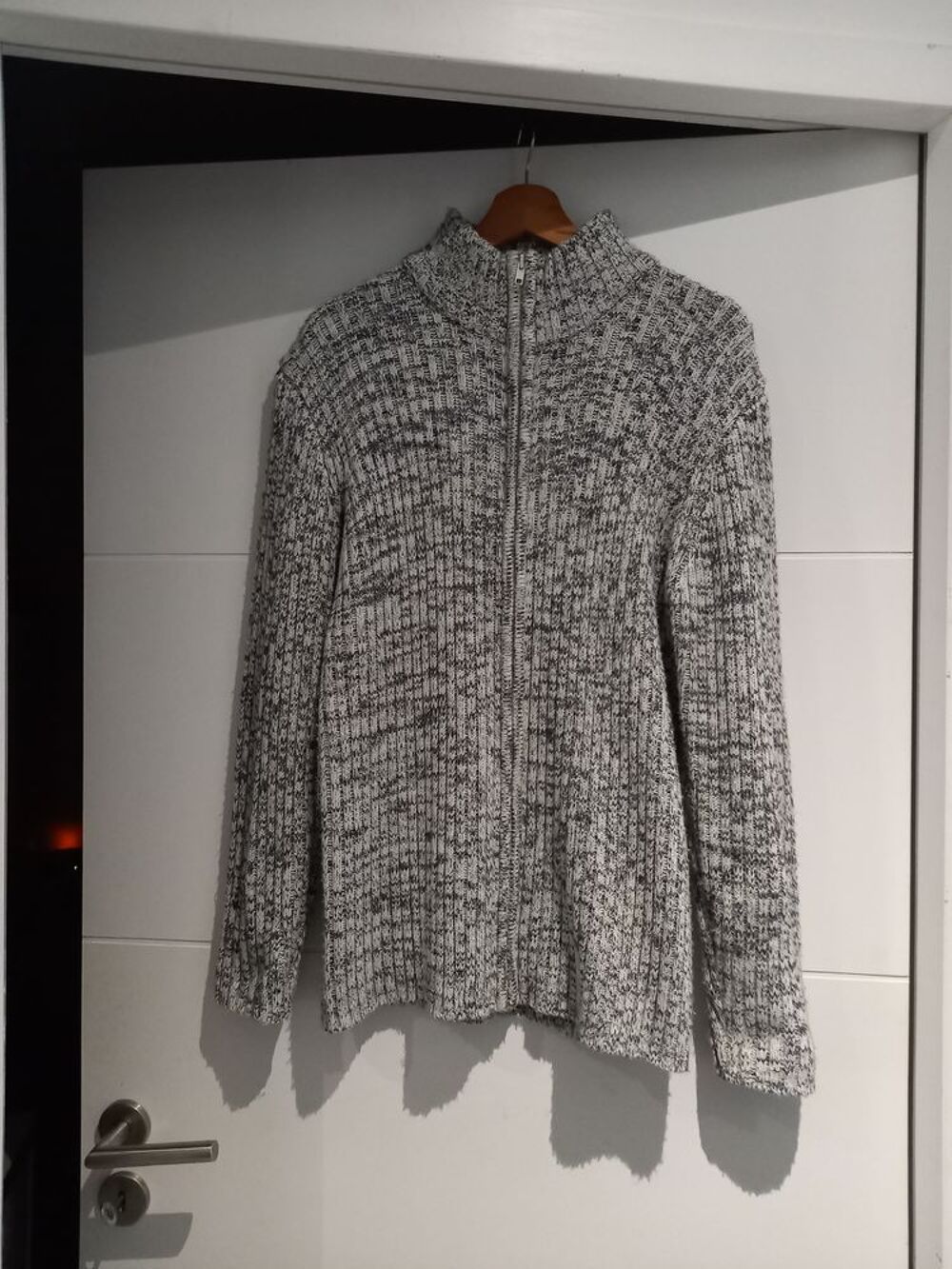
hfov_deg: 54.9
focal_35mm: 25
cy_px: 634
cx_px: 476
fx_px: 917
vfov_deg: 69.4
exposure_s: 1/20
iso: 1000
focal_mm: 4.65
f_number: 1.8
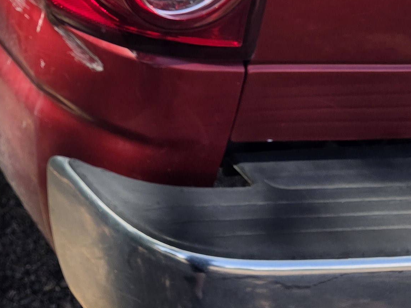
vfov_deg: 16.1
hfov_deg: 22.0
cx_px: -123
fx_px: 950
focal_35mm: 80
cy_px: -217
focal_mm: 6.3
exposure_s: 1/2228
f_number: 1.7
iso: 80
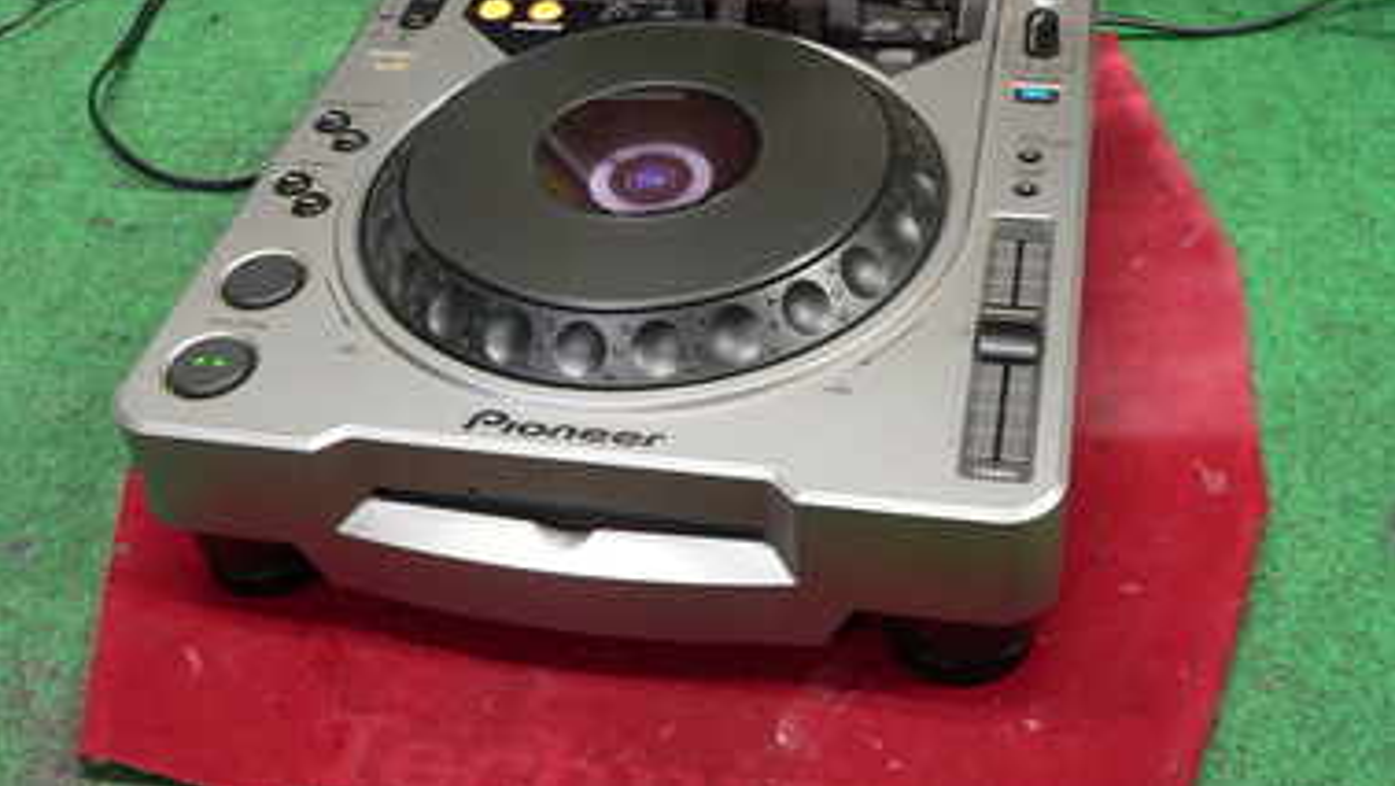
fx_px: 1702
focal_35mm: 46
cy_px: 271
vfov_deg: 25.9
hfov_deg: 44.6
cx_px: 698
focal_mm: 7
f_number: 2.8
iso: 200
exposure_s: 1/13
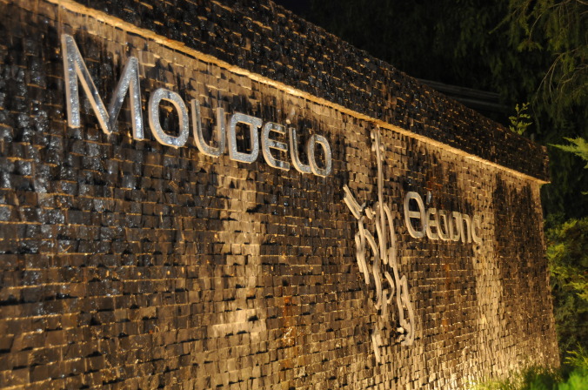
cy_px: 195
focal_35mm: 60
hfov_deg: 33.5
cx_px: 294
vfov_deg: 22.5
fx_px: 978
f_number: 4.5
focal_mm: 40
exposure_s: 1/10
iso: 1000
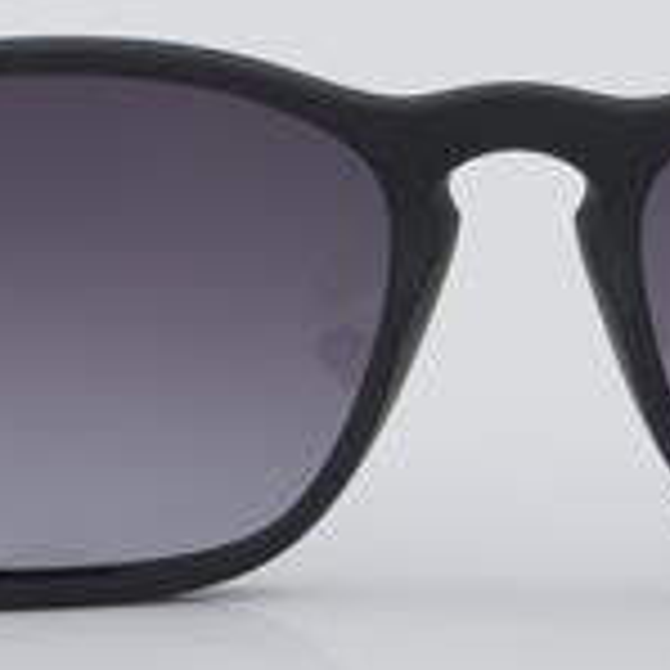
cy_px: 346
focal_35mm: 188
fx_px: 4120
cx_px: 517
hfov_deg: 9.3
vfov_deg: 9.3
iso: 100
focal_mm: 55
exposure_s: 1/4
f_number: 32
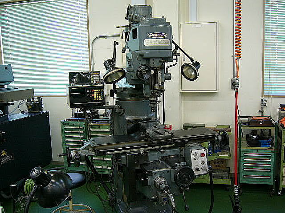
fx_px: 288
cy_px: 106
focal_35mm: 35
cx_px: 142
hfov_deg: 52.6
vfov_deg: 40.7
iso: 100
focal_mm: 5.8
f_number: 2.8
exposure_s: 1/20
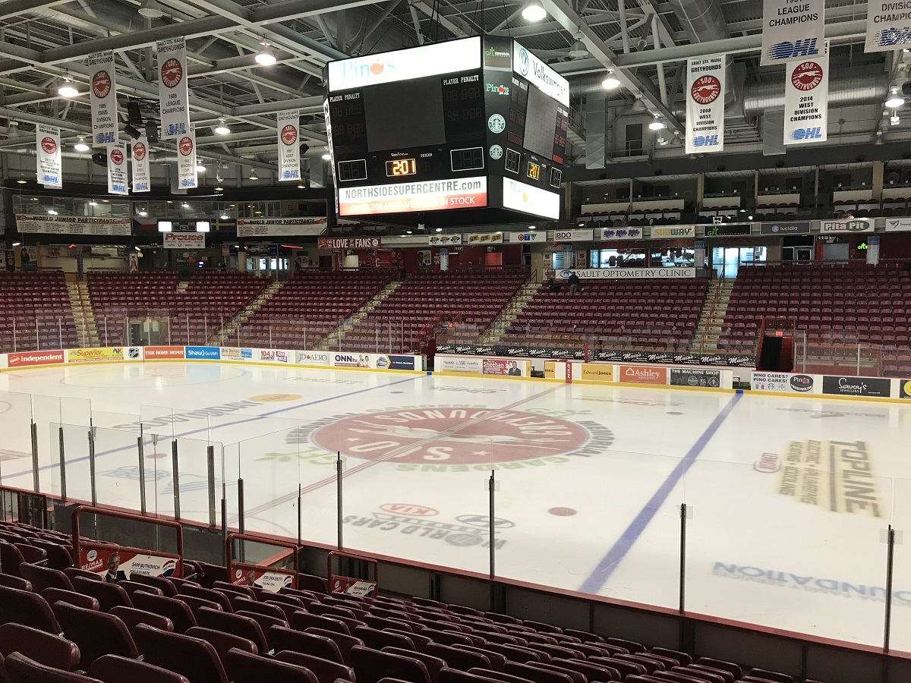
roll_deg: -0.3
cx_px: 456
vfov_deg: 49.7
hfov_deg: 63.4
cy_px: 342
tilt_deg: -4.8
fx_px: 737
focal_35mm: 28
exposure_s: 1/30
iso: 32
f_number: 1.8
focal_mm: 3.99
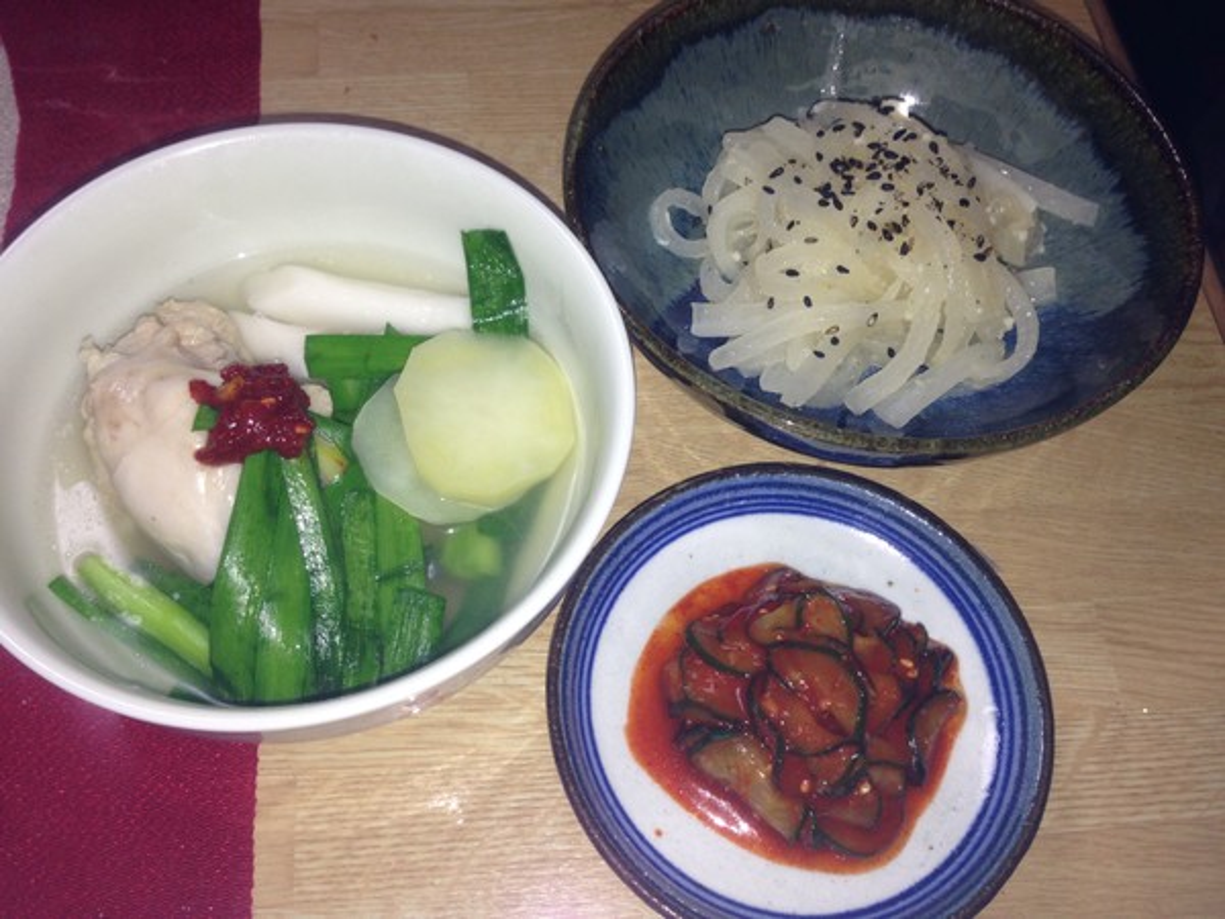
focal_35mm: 33
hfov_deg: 55.4
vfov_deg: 42.9
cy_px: 460
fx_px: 1168
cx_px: 612
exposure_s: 1/52
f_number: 2.4
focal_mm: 4.13
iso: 50
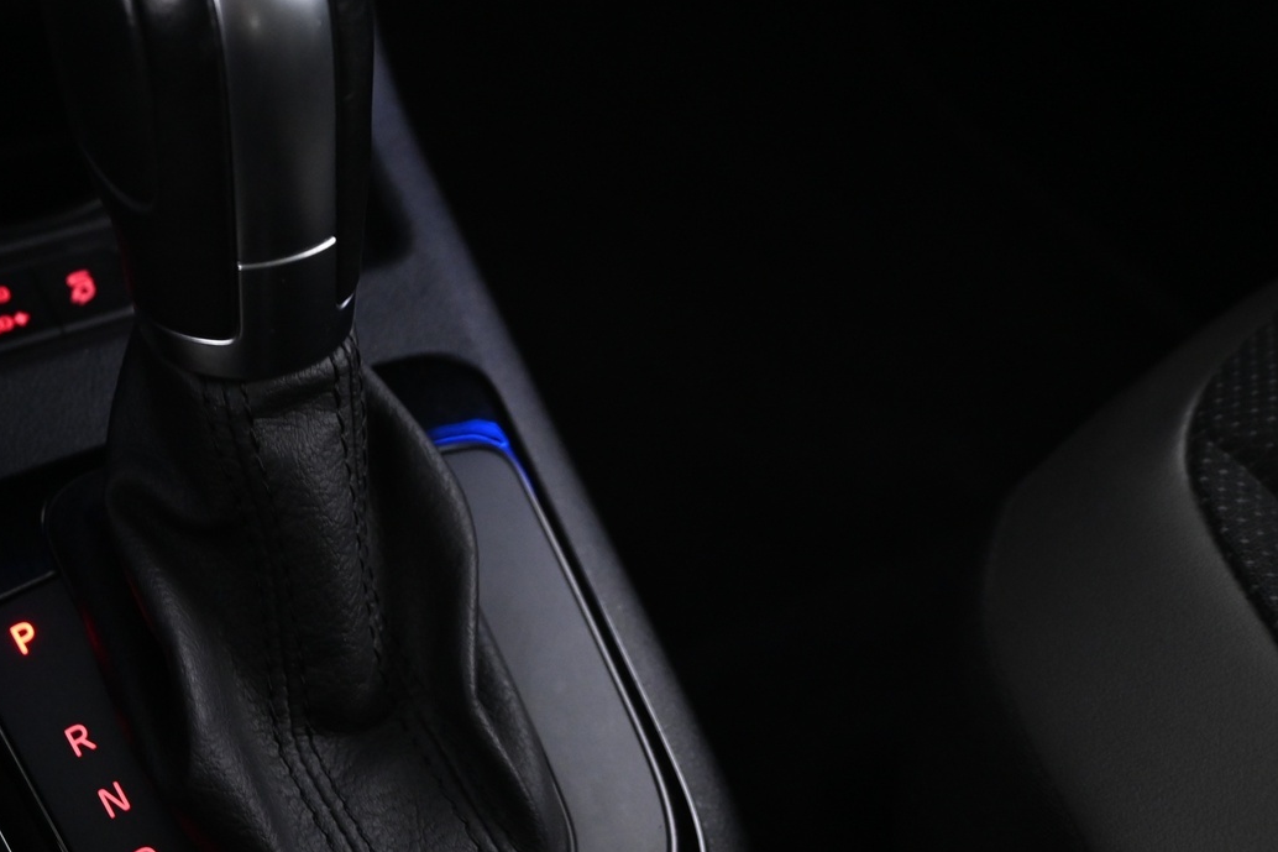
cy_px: 502
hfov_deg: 40.5
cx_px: 293
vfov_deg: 28.6
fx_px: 1668
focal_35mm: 47
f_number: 3.8
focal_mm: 20
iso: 1600
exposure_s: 1/8
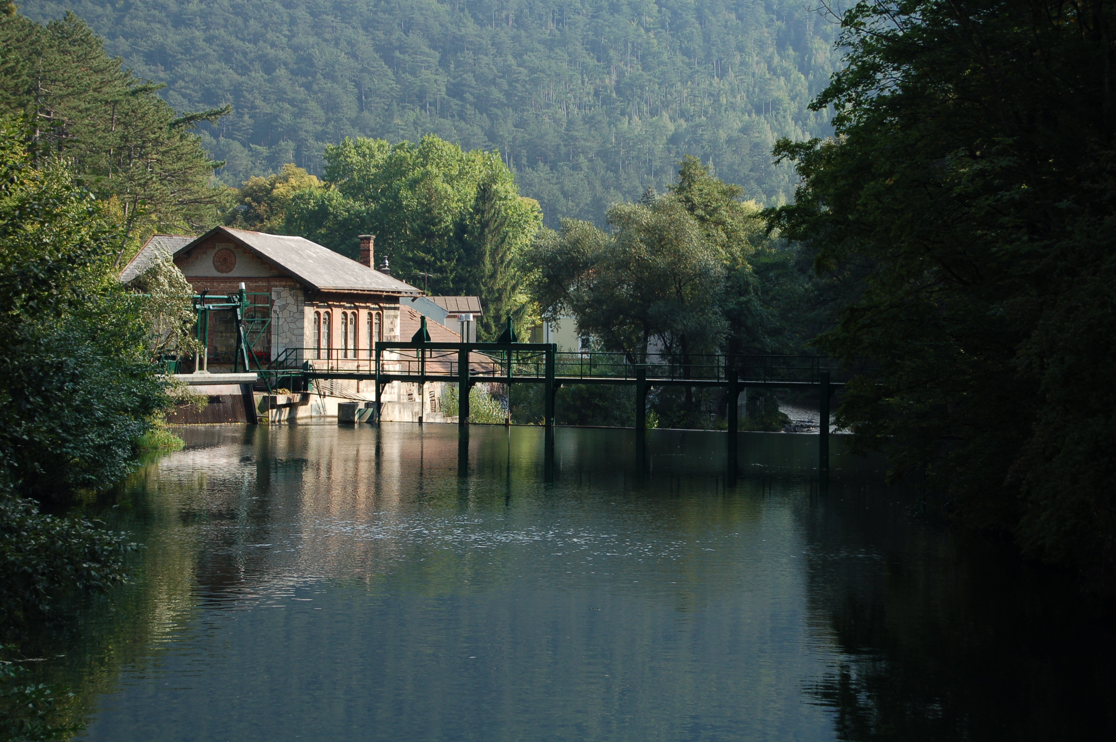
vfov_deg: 16.5
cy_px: 371
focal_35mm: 82
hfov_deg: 24.6
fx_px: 2555
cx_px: 558
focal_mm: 55
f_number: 7.1
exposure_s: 1/250
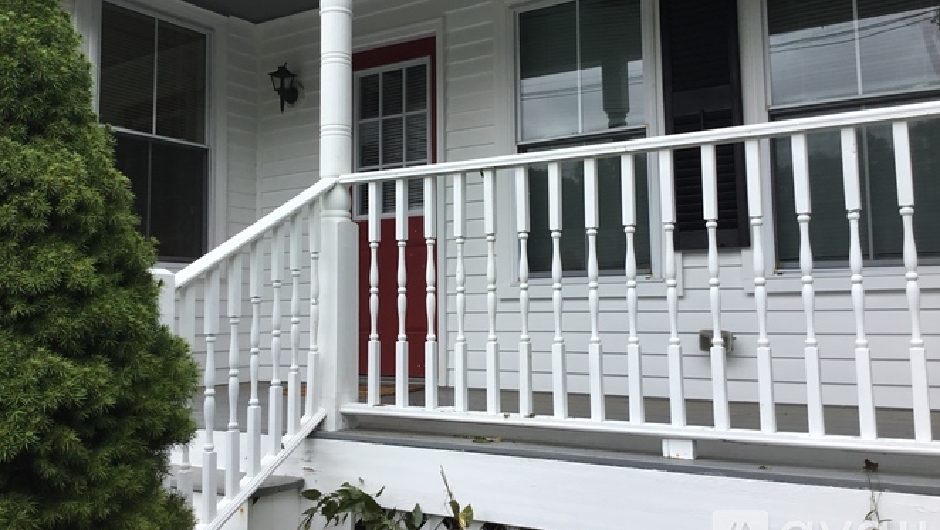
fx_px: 848
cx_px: 468
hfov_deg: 58.0
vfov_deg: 34.6
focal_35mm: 34
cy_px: 212
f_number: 2.4
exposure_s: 1/491
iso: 25
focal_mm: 3.3
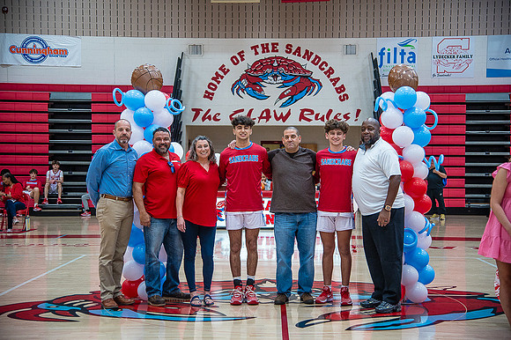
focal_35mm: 62
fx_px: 880
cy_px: 170
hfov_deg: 32.4
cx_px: 256
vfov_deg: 21.9
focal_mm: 62
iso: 2000
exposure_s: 1/320
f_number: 4
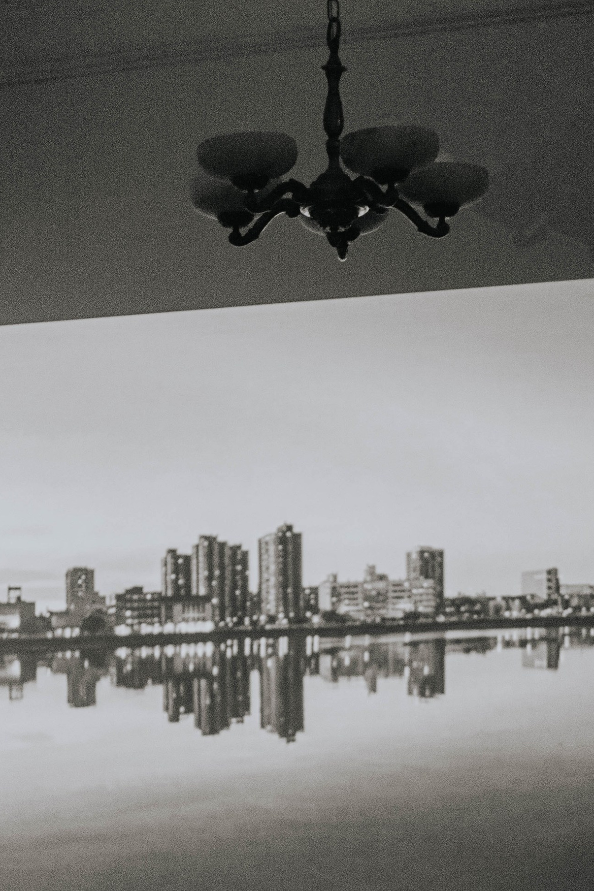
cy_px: 713
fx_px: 2624
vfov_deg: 19.1
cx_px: 392
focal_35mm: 106
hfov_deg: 12.9
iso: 1000
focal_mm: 50
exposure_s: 1/100
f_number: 1.8
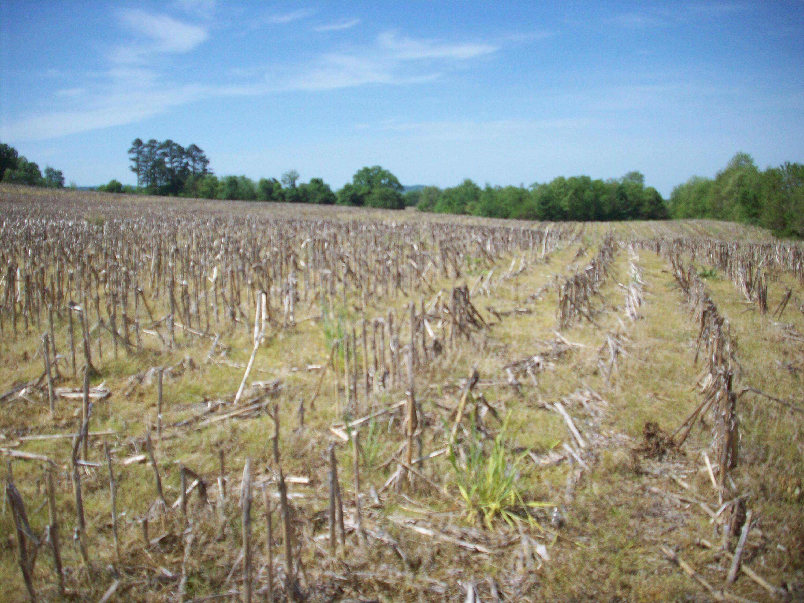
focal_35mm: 37
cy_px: 302
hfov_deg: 50.1
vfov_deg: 38.7
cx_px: 402
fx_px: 859
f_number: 5.6
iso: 80
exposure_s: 1/495
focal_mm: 6.2
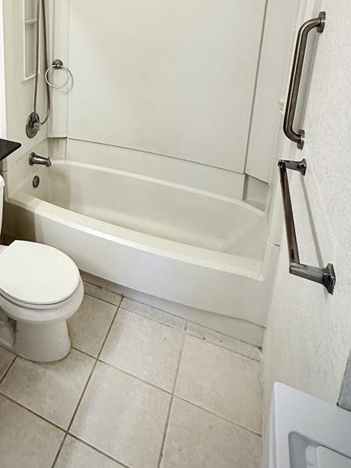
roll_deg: -0.7
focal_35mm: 29
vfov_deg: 56.1
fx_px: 392
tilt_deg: -14.3
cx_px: 40
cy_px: 78
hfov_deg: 44.3
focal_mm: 2.22
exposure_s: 1/120
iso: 125
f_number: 2.2
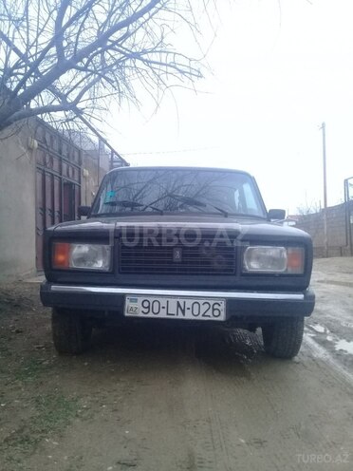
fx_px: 422
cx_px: 176
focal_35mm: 31
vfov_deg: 58.4
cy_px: 236
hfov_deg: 45.4
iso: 200
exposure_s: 1/20
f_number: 2.2
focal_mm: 3.3
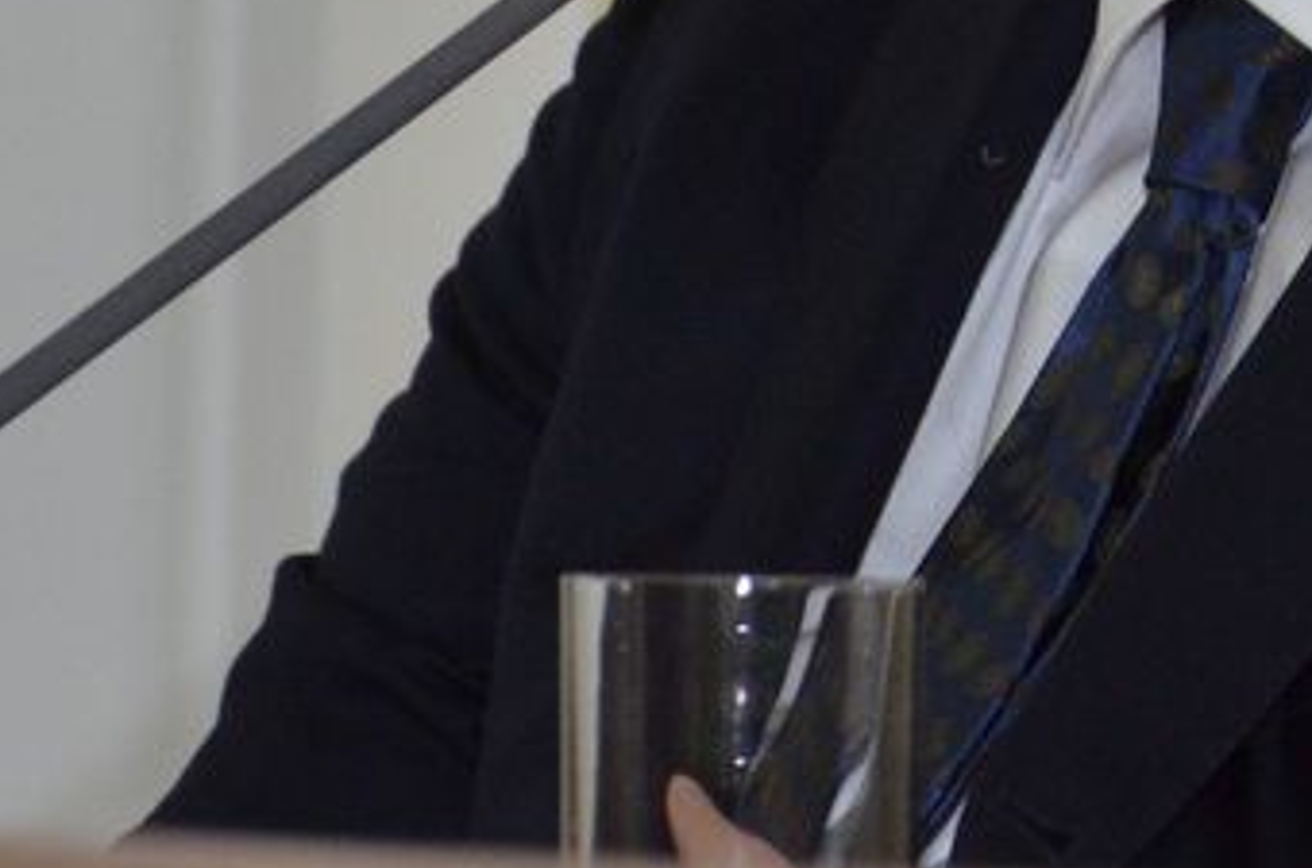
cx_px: 1405
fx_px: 23599
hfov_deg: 3.2
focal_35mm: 649
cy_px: -615
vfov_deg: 2.1
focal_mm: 105
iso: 1000
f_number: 5.6
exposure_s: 1/250
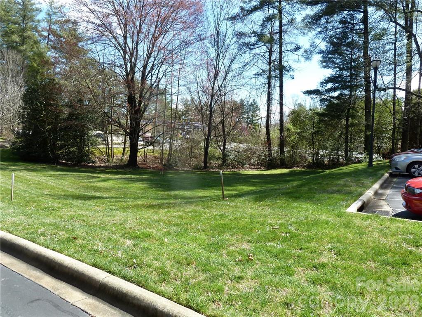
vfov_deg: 54.9
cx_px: 211
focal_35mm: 25
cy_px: 158
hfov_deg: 69.4
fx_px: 305
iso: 80
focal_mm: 4.1
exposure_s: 1/200
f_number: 4
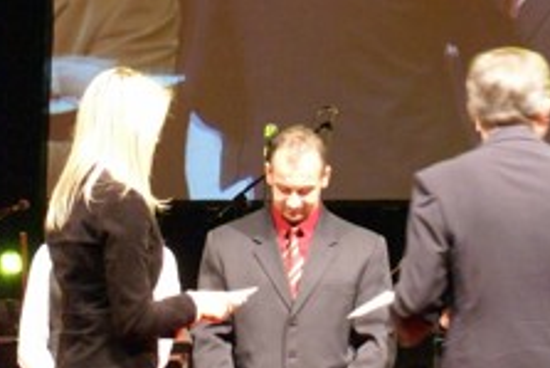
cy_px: 141
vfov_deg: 8.4
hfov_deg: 12.5
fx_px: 2516
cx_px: 358
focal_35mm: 165
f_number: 5.6
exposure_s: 1/25
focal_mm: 35
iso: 800
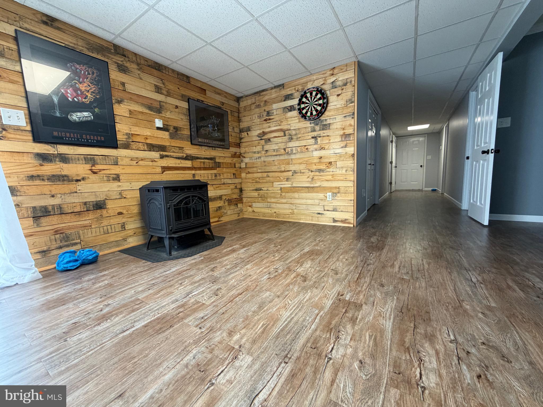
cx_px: 272
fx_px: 220
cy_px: 204
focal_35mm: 14
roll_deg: +2.2
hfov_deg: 102.1
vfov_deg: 85.7
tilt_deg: -6.4
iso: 200
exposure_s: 1/60
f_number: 2.2
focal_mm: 2.22
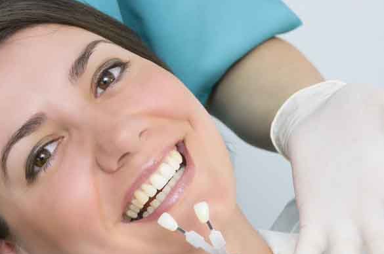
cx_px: 134
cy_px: 206
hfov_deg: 16.6
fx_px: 1310
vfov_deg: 11.1
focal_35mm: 123
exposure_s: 1/80
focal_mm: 48
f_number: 6.3
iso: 160
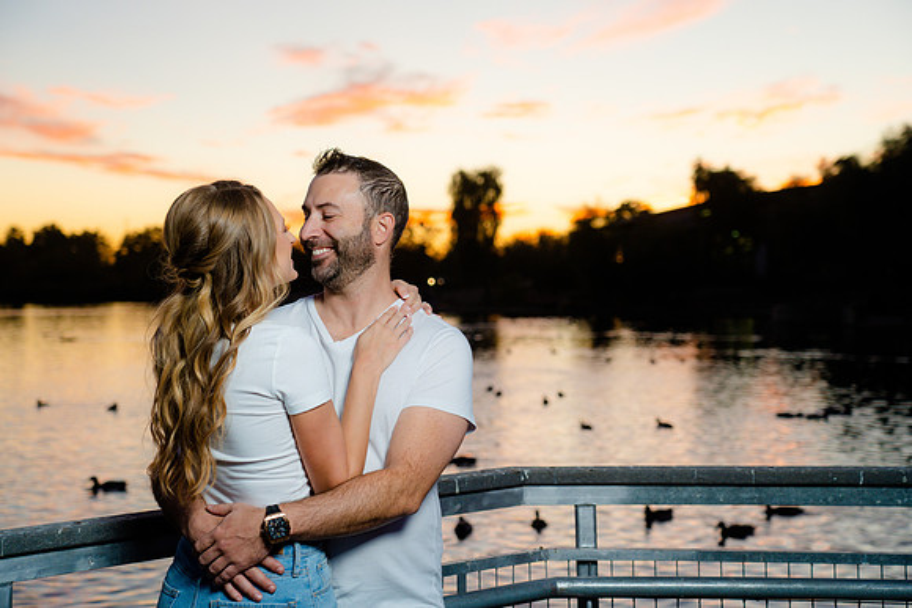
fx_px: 1495
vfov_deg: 23.0
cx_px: 456
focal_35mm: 59
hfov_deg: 33.9
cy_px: 304
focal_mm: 59
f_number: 4
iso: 640
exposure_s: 1/200
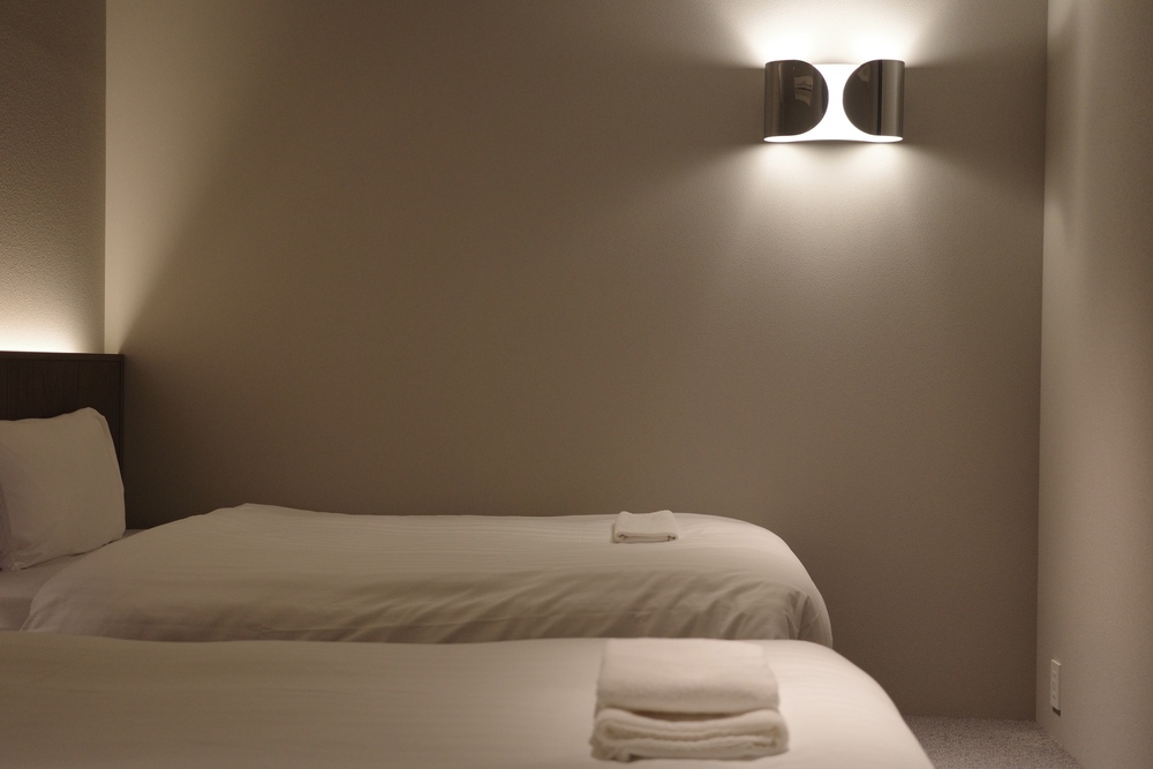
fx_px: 1281
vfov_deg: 33.4
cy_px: 384
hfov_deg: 48.5
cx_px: 576
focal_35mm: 40
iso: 800
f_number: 2.8
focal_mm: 26
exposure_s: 1/30
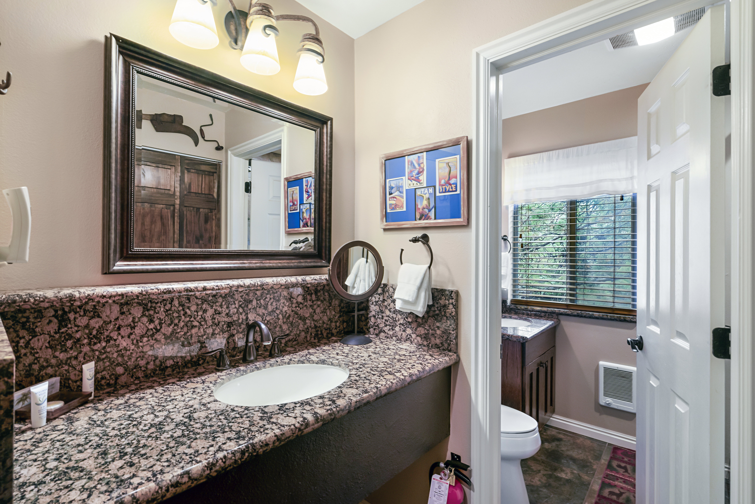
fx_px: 336
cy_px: 252
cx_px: 378
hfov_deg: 96.7
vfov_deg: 73.8
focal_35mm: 16
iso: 400
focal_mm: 16
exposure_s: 1/5
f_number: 9
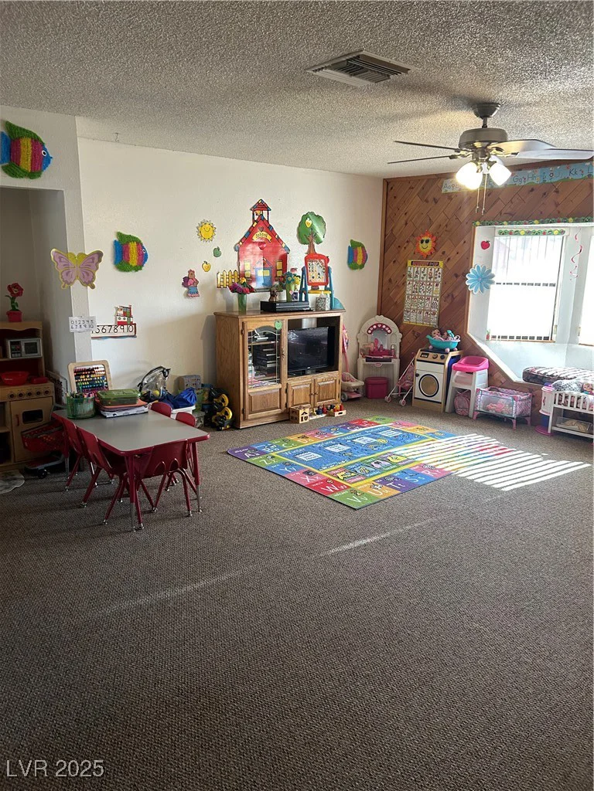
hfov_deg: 53.1
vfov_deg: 67.3
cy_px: 396
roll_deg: -2.1
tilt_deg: -12.7
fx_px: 595
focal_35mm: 26
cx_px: 297
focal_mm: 5.7
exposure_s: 1/60
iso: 200
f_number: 1.5
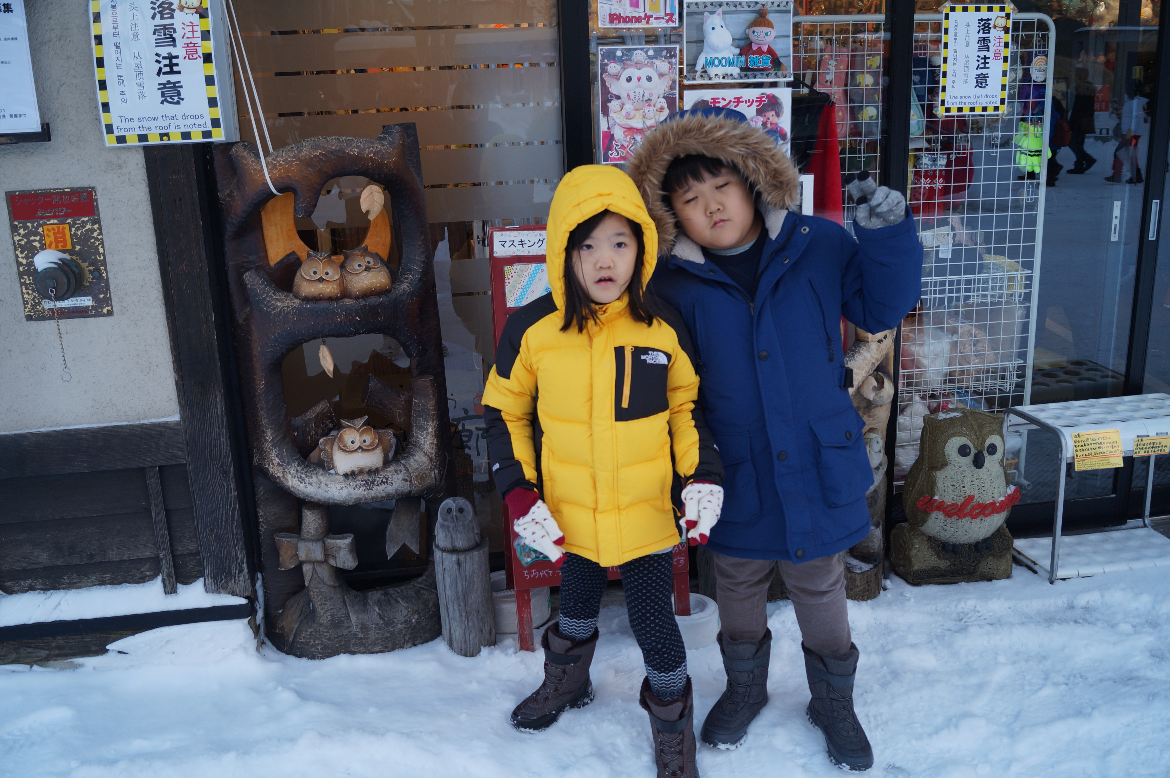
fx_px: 1071
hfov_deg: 57.3
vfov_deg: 39.9
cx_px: 585
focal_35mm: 33
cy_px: 389
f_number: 4
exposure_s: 1/60
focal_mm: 22
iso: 100
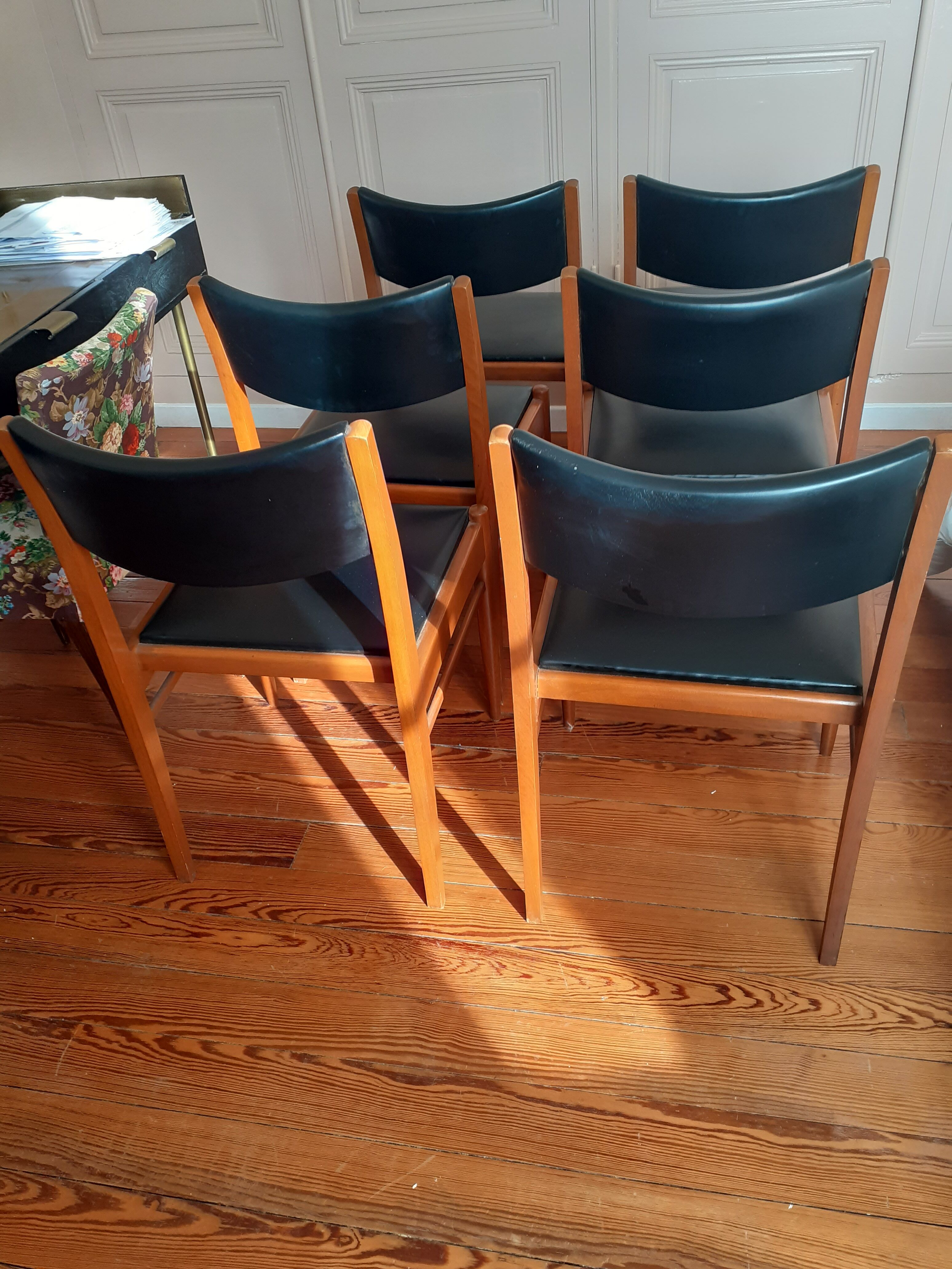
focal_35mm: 27
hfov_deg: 51.4
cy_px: 634
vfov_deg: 65.3
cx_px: 476
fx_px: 990
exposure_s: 1/50
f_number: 1.9
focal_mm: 3.6
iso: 64
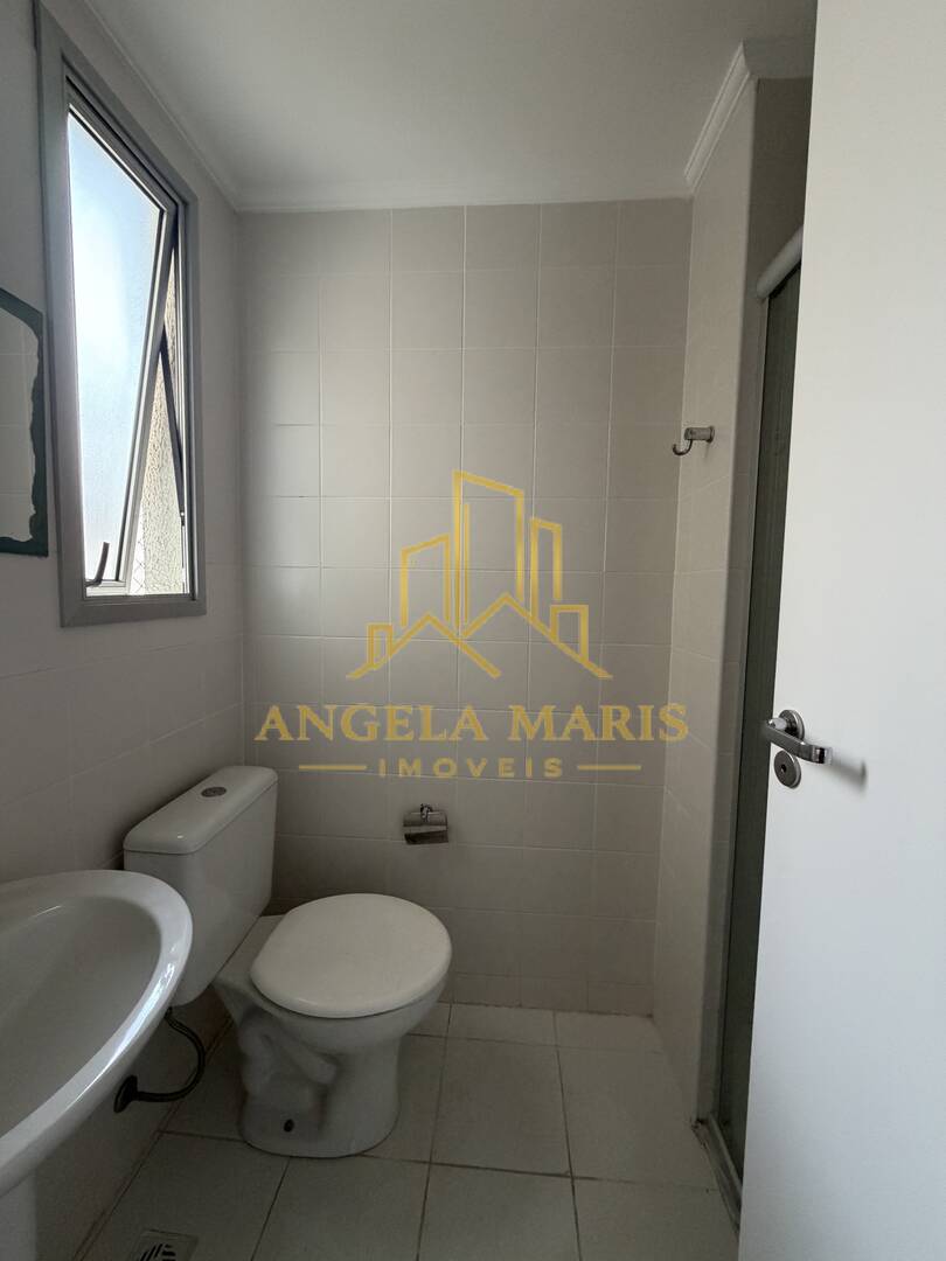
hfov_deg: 85.7
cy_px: 630
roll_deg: -1.3
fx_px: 510
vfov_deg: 102.1
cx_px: 473
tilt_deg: -4.2
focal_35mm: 14
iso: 320
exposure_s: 1/88
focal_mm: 2.22
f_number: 2.2
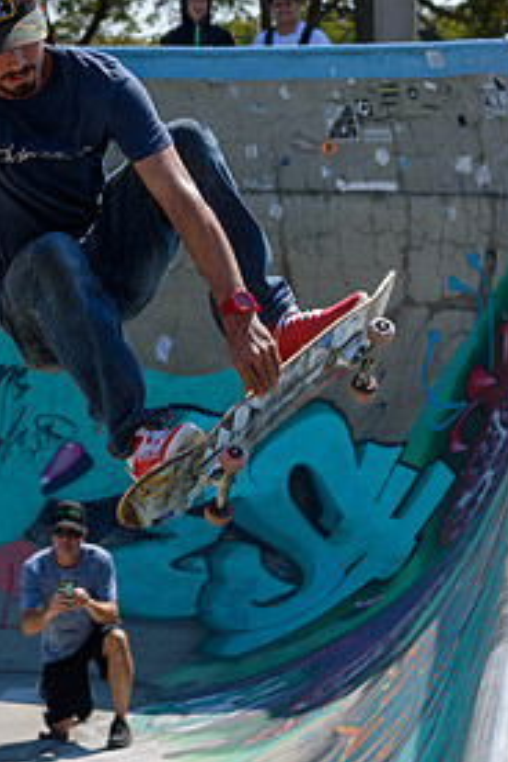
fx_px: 3619
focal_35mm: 171
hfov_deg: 8.0
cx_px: 119
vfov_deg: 12.0
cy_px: 367
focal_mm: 70
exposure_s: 1/800
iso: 200
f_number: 7.1
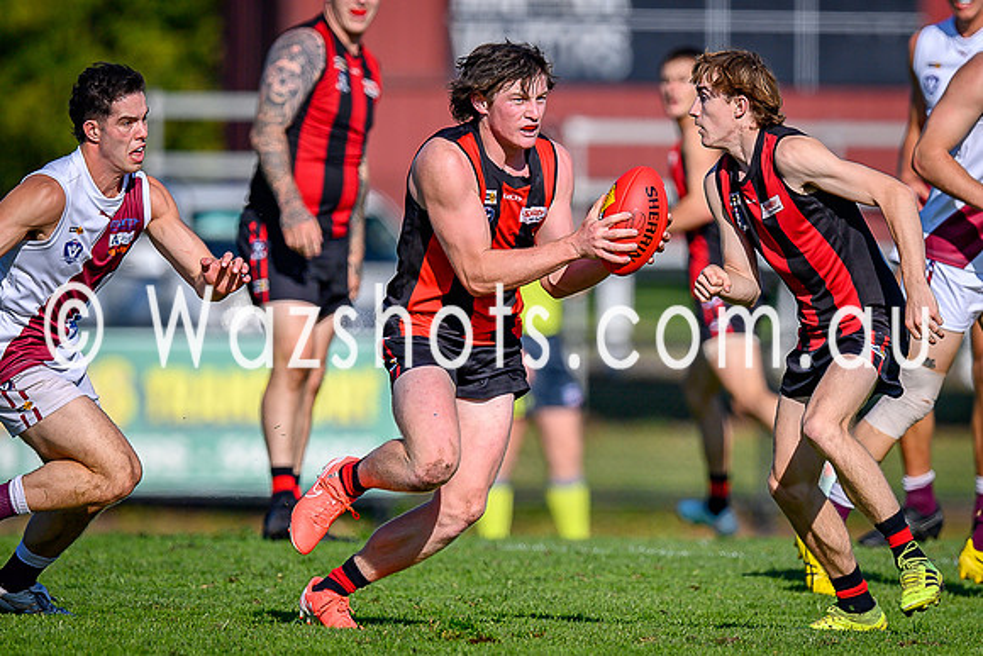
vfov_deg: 1.3
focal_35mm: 1047
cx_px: 668
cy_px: 432
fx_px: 28607
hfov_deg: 2.0
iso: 160
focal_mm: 500
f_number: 4
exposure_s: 1/2500
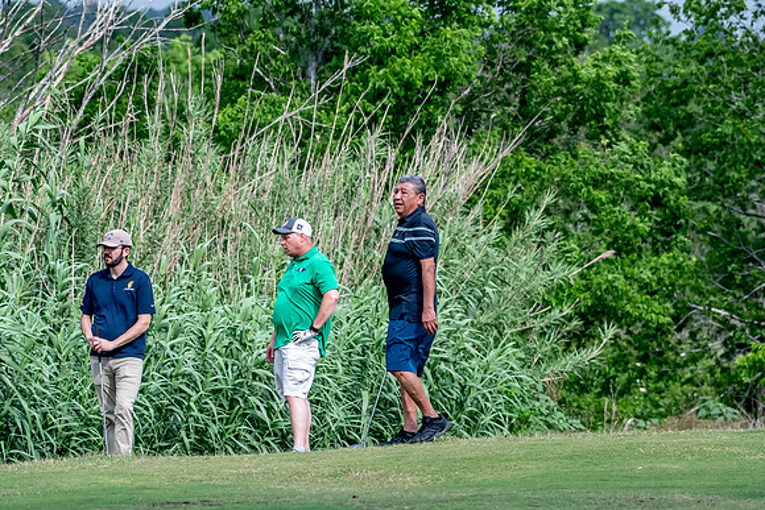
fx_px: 6376
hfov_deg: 6.9
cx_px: 382
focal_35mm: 300
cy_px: 255
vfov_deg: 4.6
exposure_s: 1/2000
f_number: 5.6
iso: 1250
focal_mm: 200
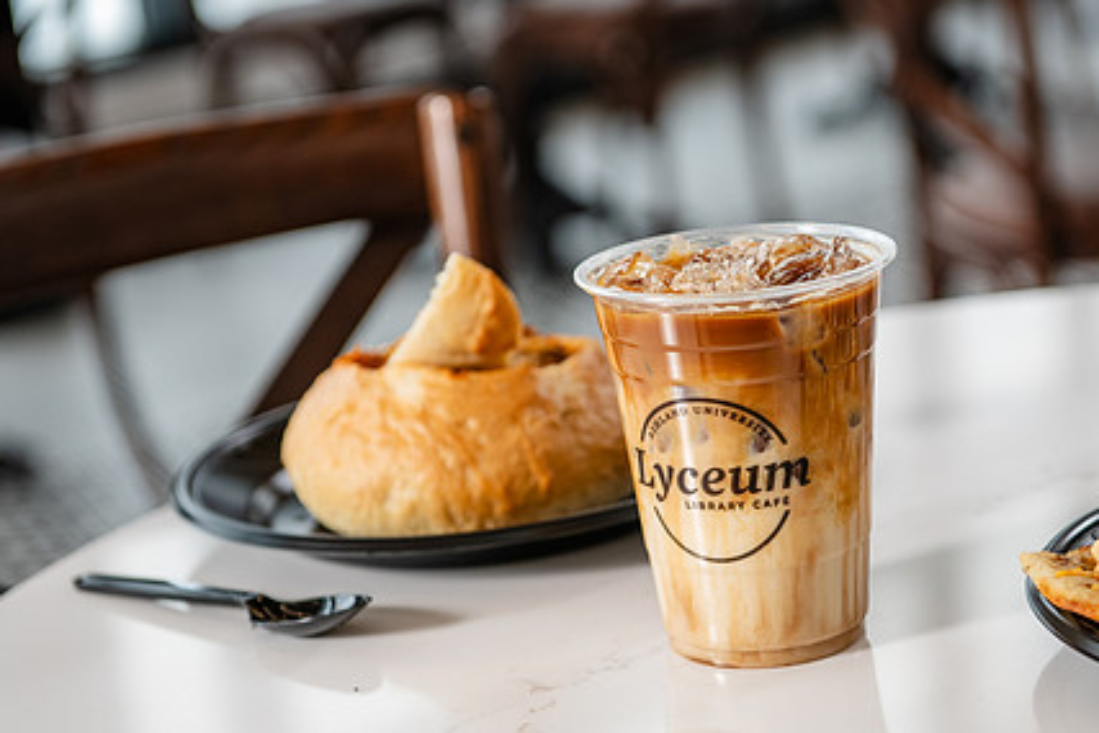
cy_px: 469
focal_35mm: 95
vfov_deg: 14.4
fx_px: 2901
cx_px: 664
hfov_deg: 21.4
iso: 640
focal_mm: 70
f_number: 4
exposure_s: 1/200
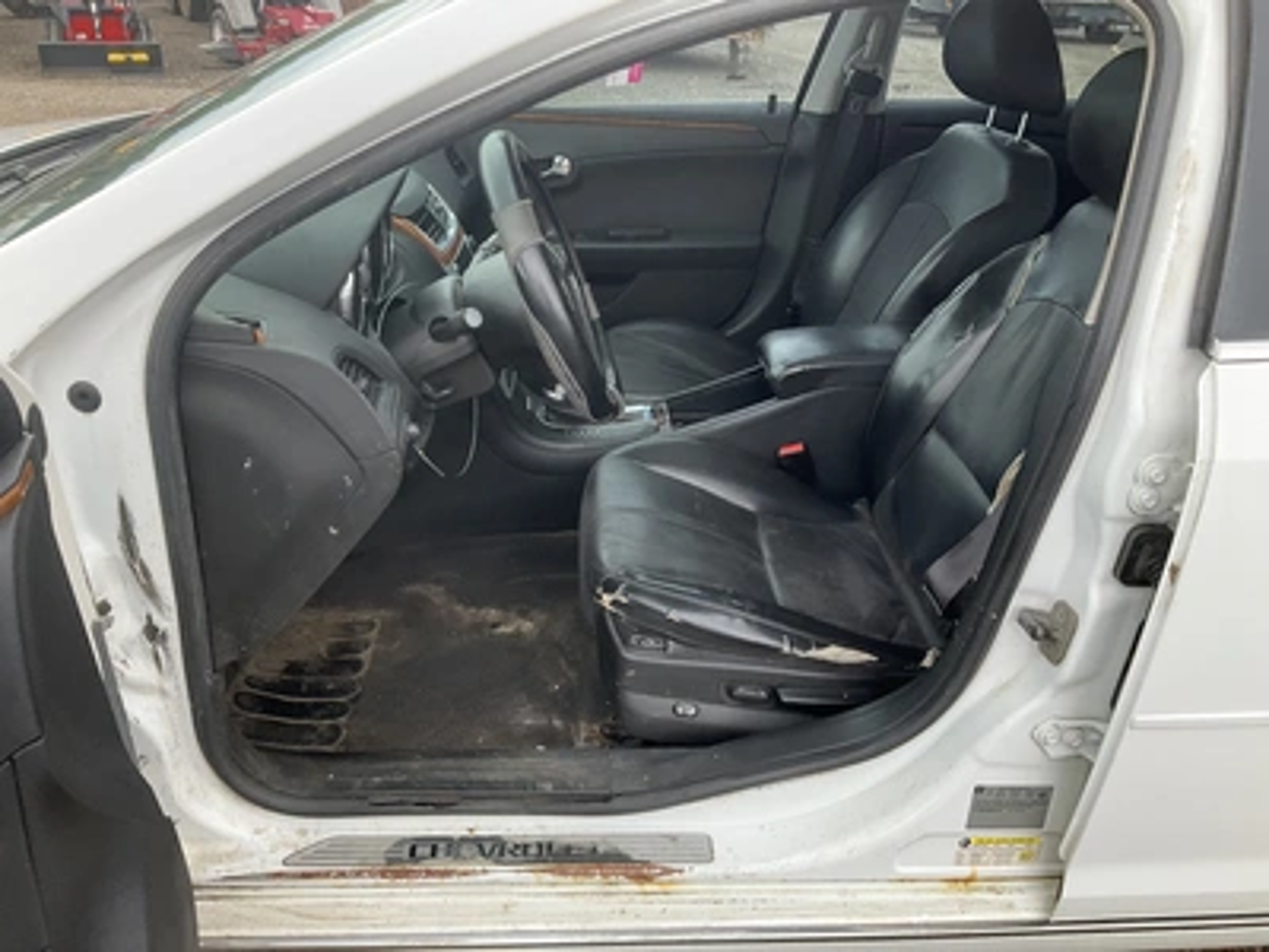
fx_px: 1063
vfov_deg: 48.2
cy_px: 476
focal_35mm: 29
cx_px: 634
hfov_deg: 61.7
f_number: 1.8
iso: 25
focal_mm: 3
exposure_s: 1/320
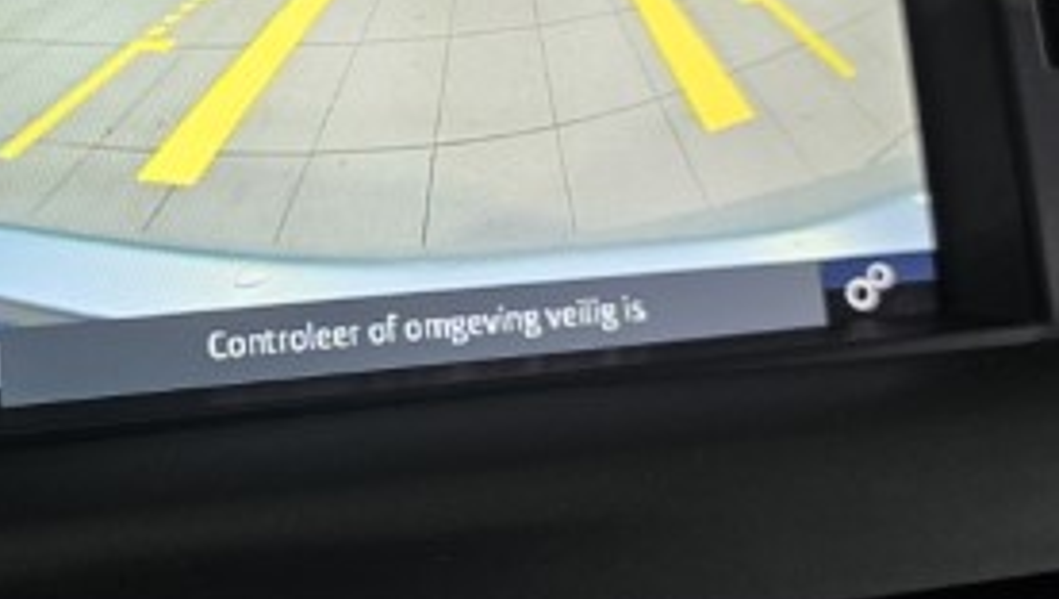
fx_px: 1631
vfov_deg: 20.5
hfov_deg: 35.4
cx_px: 303
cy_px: 104
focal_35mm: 58
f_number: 1.7
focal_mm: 6.3
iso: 400
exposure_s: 1/170
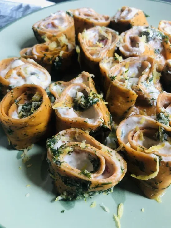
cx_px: 86
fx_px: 184
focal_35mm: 28
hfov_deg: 49.8
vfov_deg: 63.4
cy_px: 114
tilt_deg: -52.8
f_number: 1.8
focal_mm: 4
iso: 25
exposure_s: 1/30
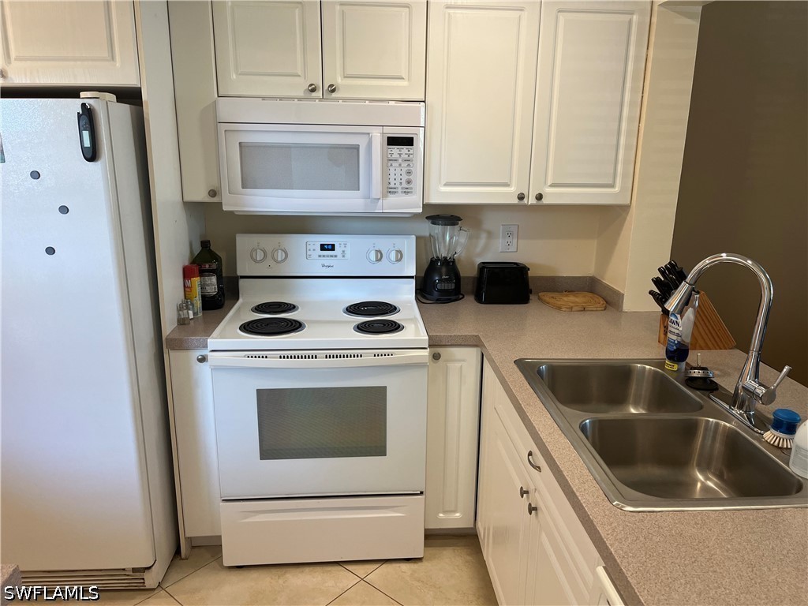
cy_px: 303
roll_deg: -0.1
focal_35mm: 26
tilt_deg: -15.5
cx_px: 404
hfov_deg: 67.3
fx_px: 607
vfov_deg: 53.1
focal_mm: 5.1
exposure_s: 1/120
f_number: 1.6
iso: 125
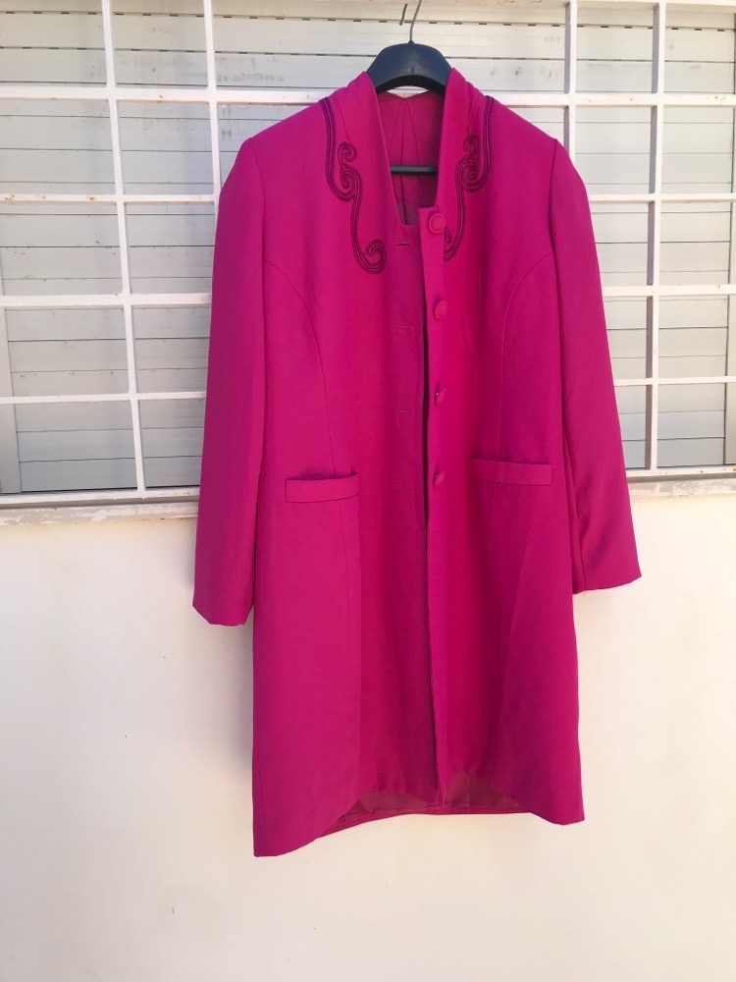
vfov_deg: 63.4
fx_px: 794
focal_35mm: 28
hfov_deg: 49.7
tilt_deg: -6.3
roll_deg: +1.9
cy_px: 491
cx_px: 368
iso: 20
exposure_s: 1/535
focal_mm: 3.99
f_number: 1.8
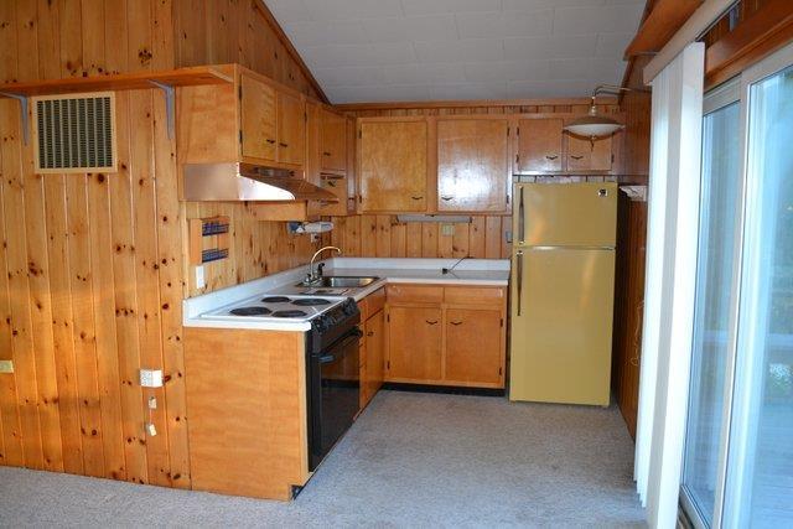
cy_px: 264
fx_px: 595
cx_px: 396
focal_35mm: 27
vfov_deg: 48.0
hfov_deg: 67.4
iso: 640
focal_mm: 18
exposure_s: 1/60
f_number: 3.5
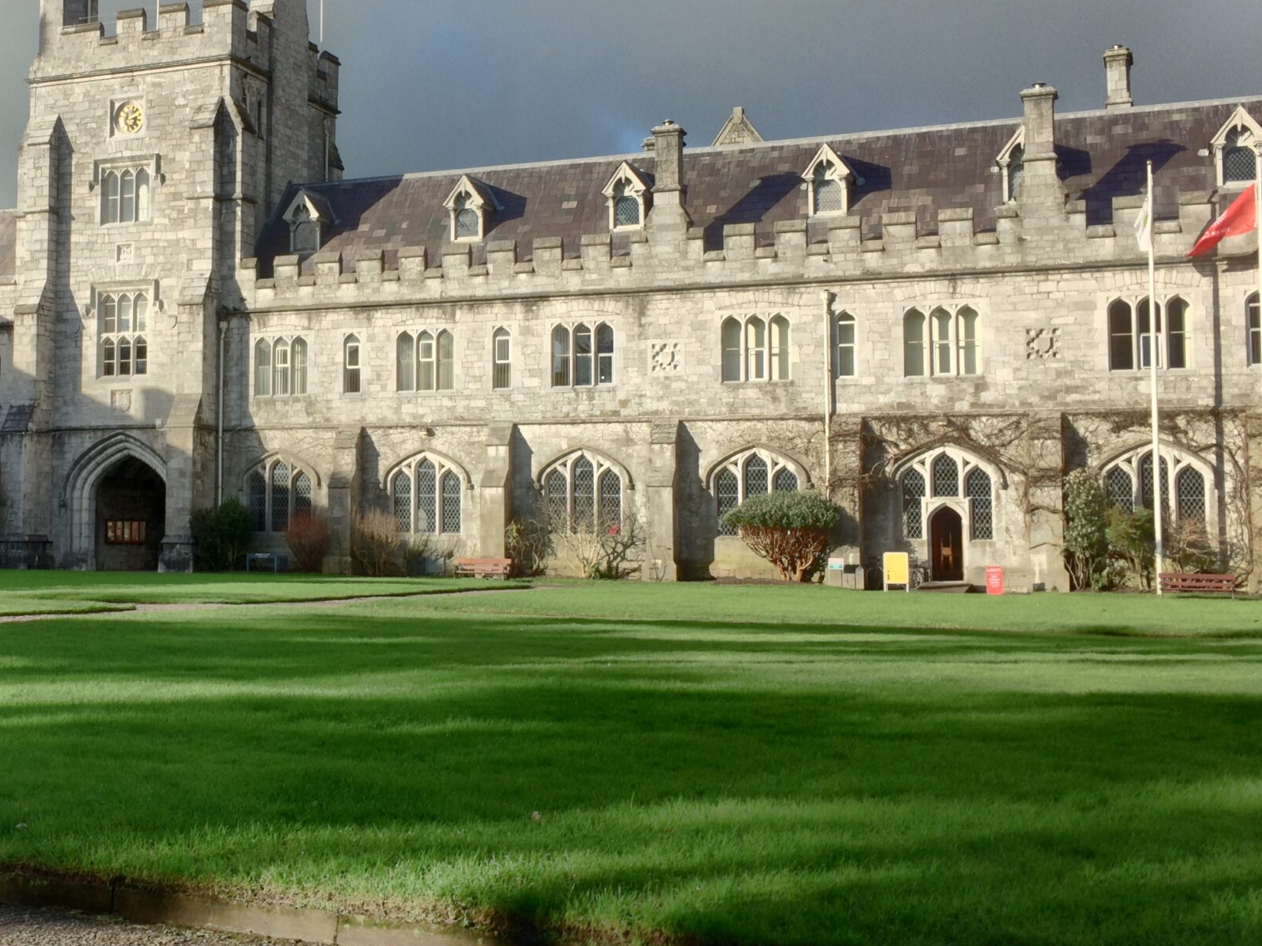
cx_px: 296
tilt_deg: +5.3
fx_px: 1677
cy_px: 386
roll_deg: -0.7
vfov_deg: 31.4
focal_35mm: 46
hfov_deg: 40.0
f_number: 2.2
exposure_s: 1/2415
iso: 32
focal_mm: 4.15
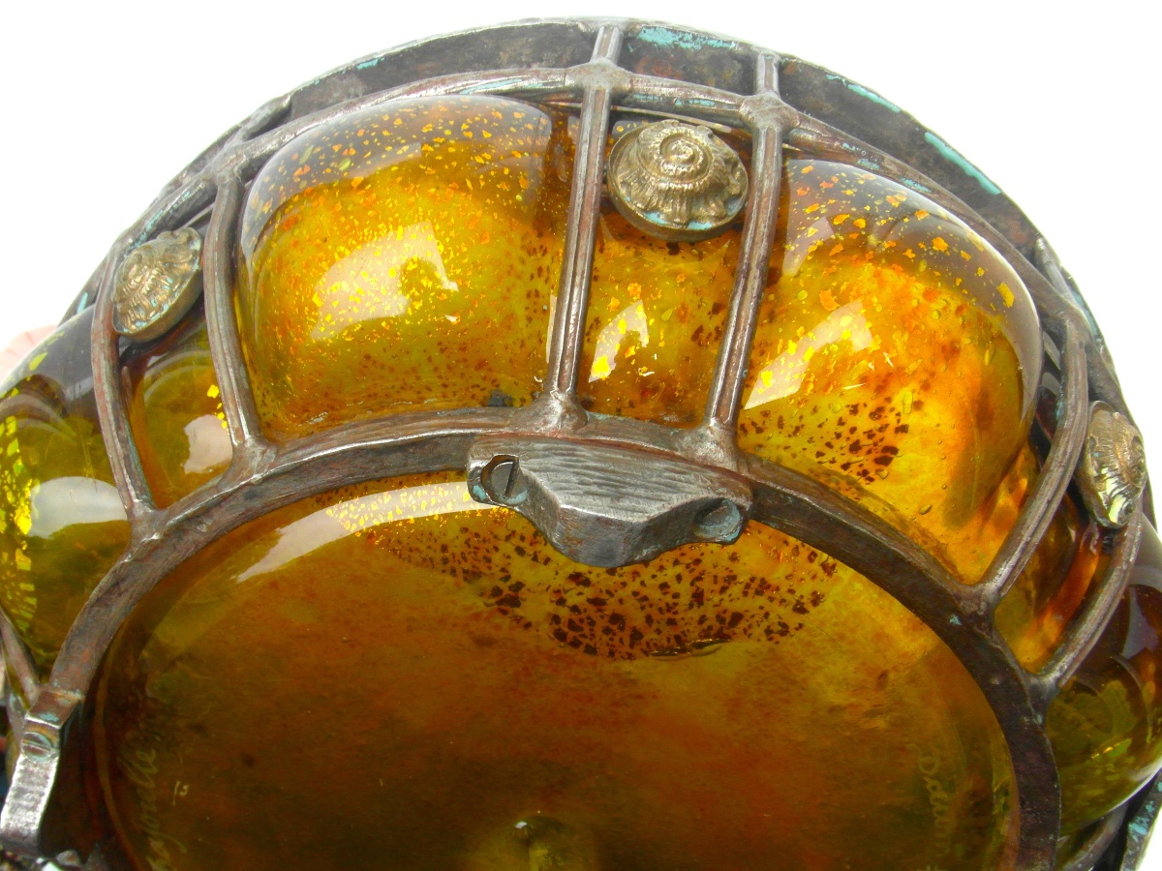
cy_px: 436
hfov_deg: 45.8
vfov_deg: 35.1
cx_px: 581
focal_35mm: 41
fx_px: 1376
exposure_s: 1/45
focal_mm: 6.8
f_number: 5.6
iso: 80
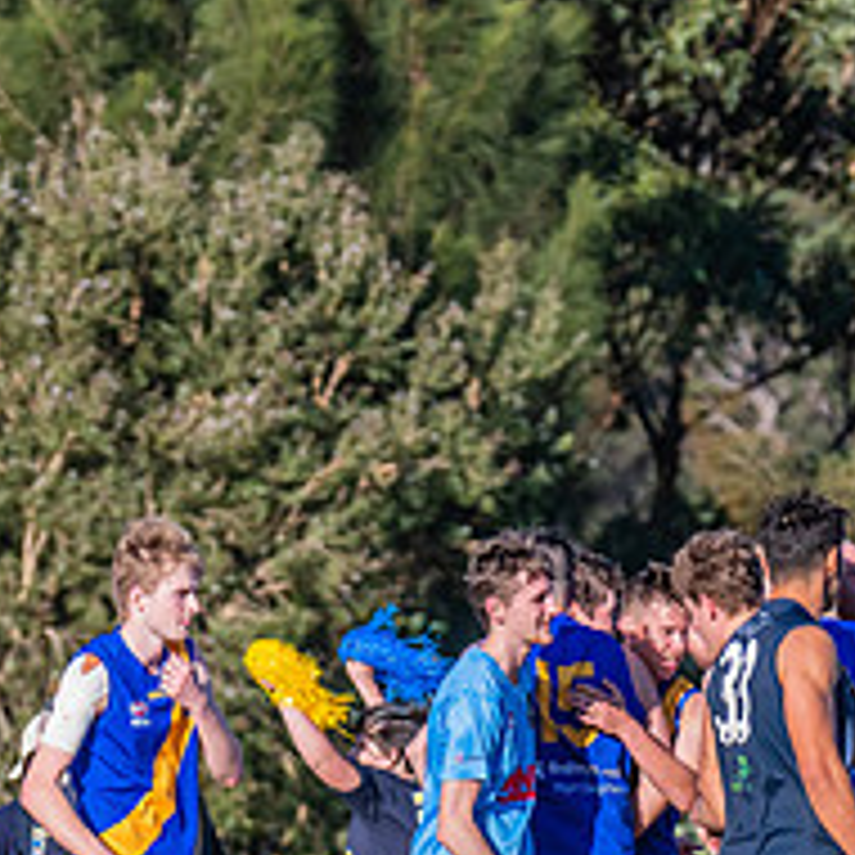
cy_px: 817
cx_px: -315
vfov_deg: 2.8
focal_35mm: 634
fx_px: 17717
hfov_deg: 2.8
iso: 800
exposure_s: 1/2000
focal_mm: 240
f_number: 7.1
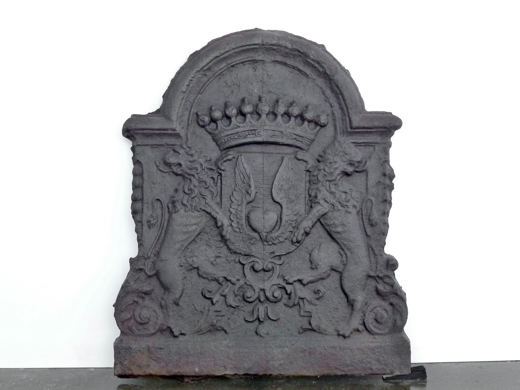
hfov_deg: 36.8
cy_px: 195
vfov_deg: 28.0
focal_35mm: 52
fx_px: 781
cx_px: 260
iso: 400
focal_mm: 9.4
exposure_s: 1/50
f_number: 4.3
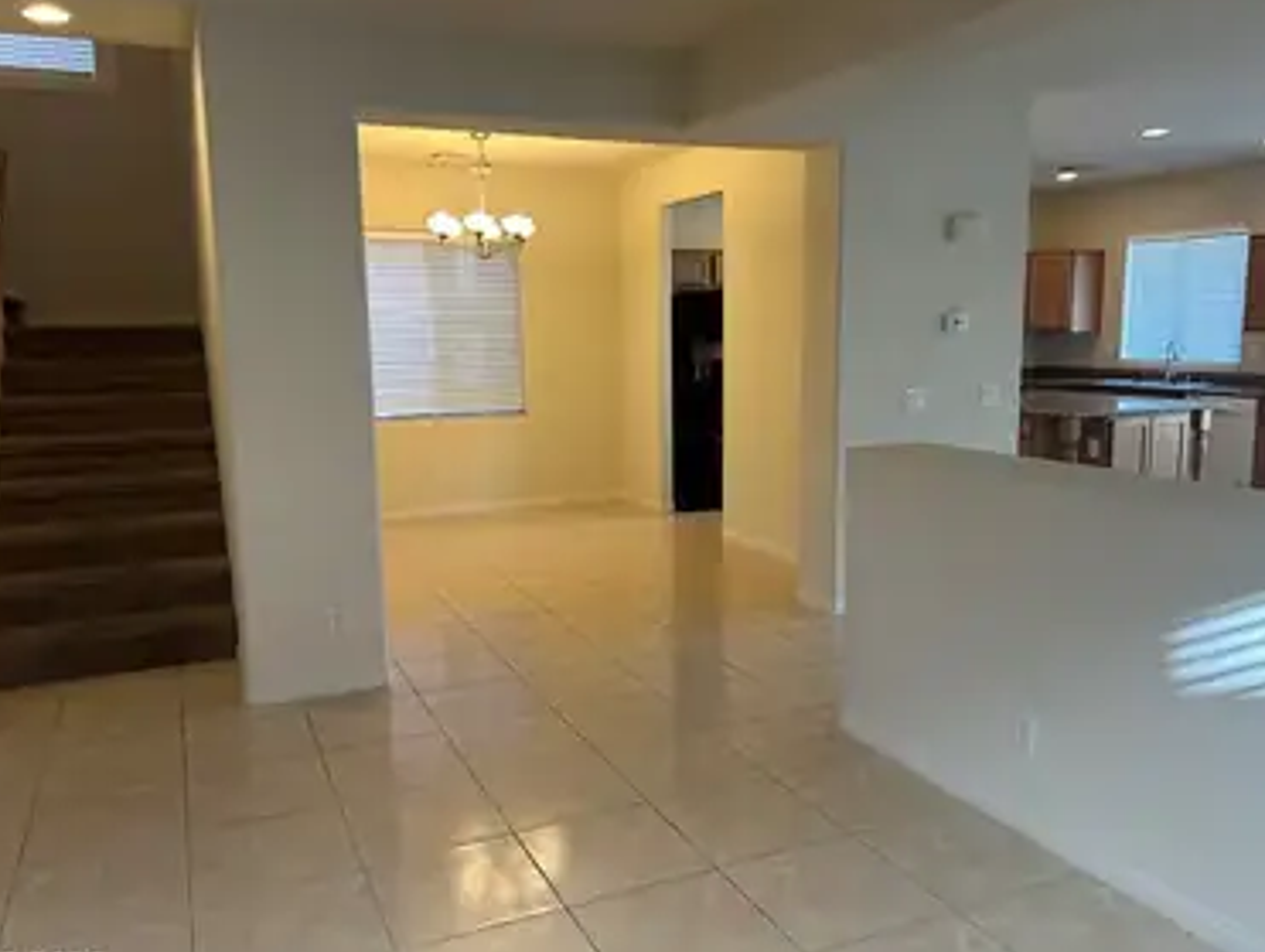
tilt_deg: -9.0
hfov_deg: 63.4
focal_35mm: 28
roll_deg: +0.6
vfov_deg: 49.8
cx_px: 641
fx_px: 1024
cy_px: 474
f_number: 1.5
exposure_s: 1/120
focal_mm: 5.7
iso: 125
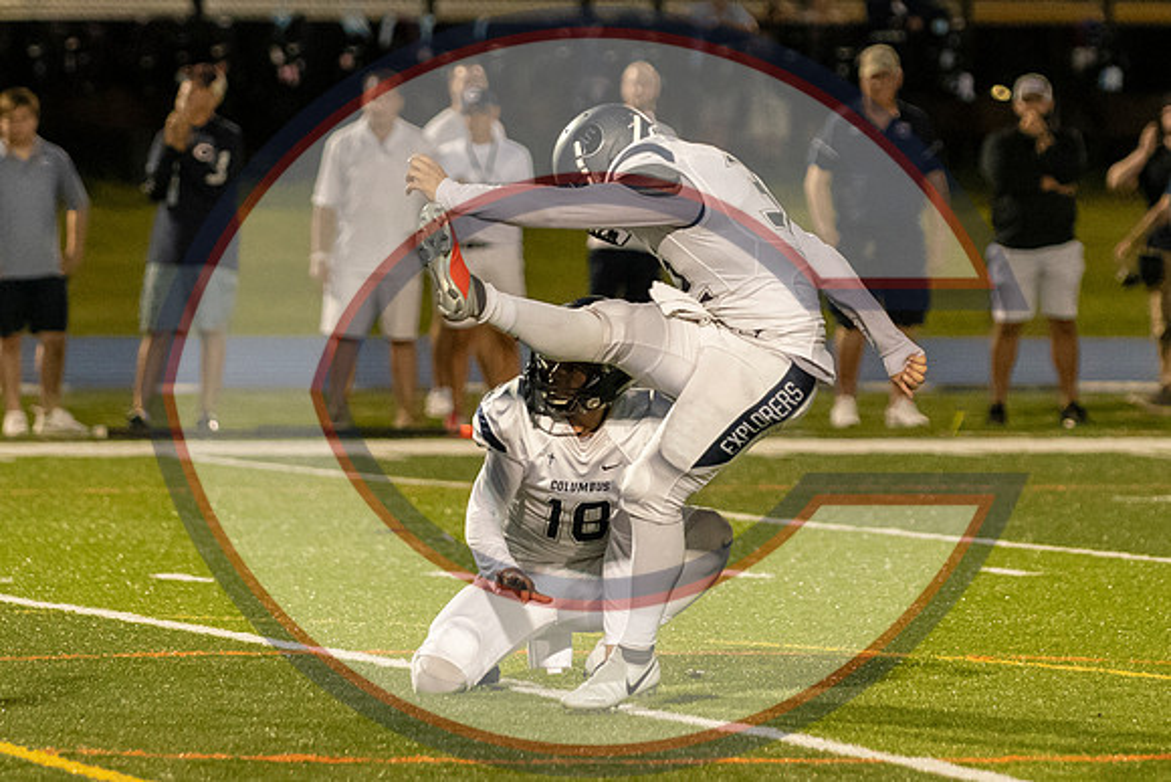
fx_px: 11646
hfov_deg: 5.8
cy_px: 235
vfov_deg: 3.8
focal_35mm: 358
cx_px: 648
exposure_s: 1/1600
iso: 7200
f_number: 2.8
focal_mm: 150
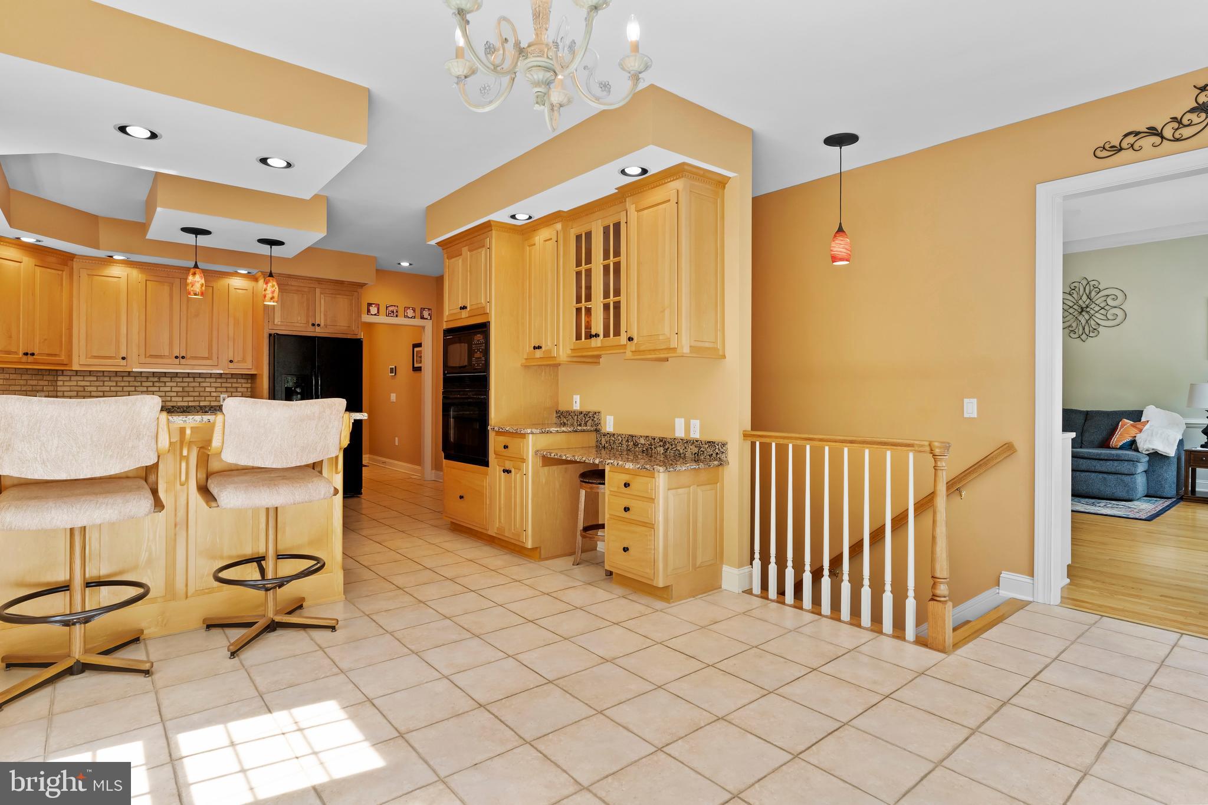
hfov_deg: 90.0
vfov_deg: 67.4
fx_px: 604
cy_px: 402
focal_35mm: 18
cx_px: 604
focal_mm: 18
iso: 500
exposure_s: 1/30
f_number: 8
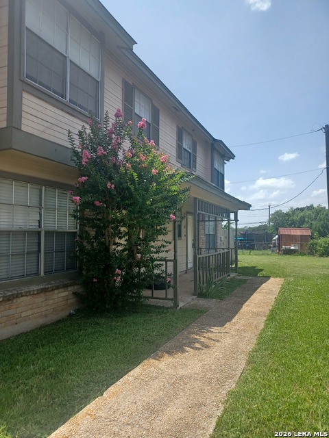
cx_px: 164
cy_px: 219
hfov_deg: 54.9
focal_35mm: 25
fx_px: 317
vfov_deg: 69.4
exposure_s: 1/412
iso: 32
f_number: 1.8
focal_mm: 4.6
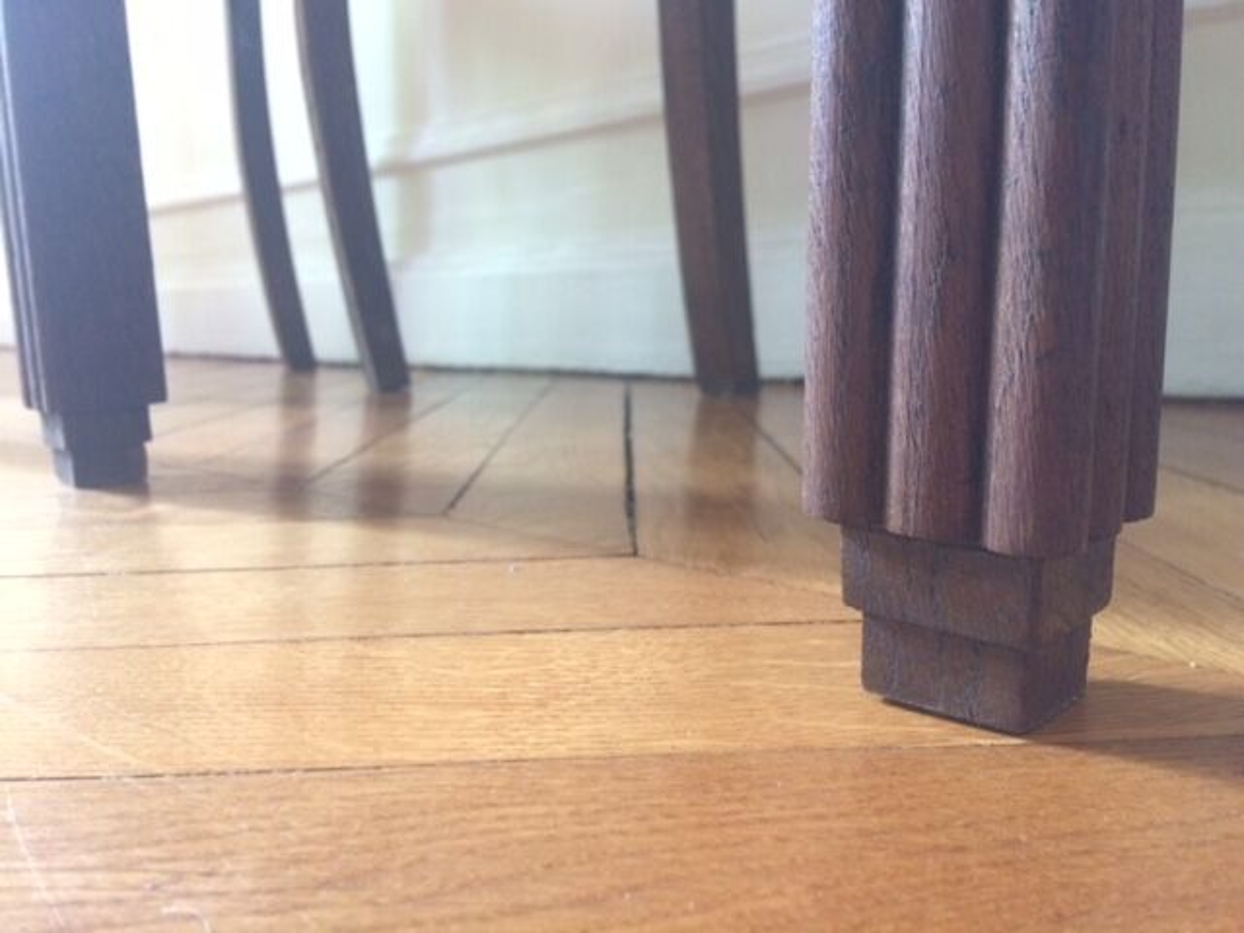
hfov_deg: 61.7
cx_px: 622
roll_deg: +1.3
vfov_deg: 48.2
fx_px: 1042
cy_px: 466
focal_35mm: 29
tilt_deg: -8.5
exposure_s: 1/17
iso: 320
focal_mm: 4.15
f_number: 2.2
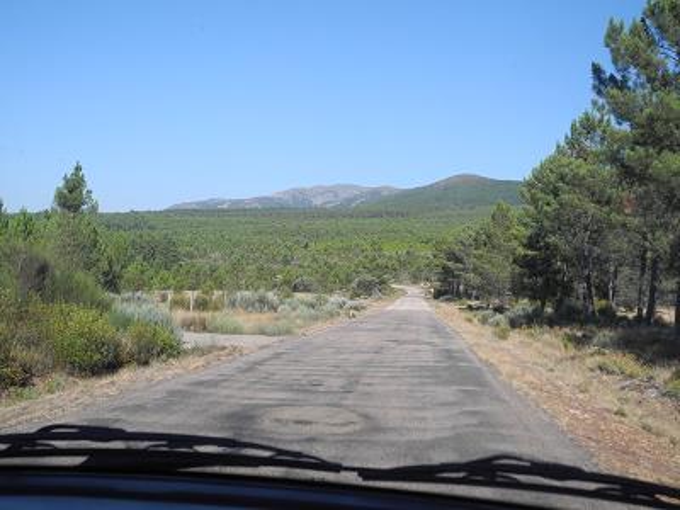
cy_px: 255
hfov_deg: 42.1
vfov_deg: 32.2
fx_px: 884
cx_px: 340
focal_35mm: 45
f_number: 3.2
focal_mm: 9.7
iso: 100
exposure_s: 1/800
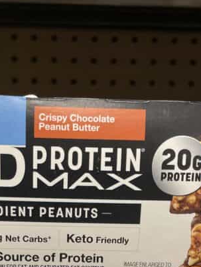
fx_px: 510
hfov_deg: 22.2
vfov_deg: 26.7
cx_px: 72
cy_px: 302
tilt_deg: -16.5
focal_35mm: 66
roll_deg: -0.7
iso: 80
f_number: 1.6
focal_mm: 4.2
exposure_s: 1/66
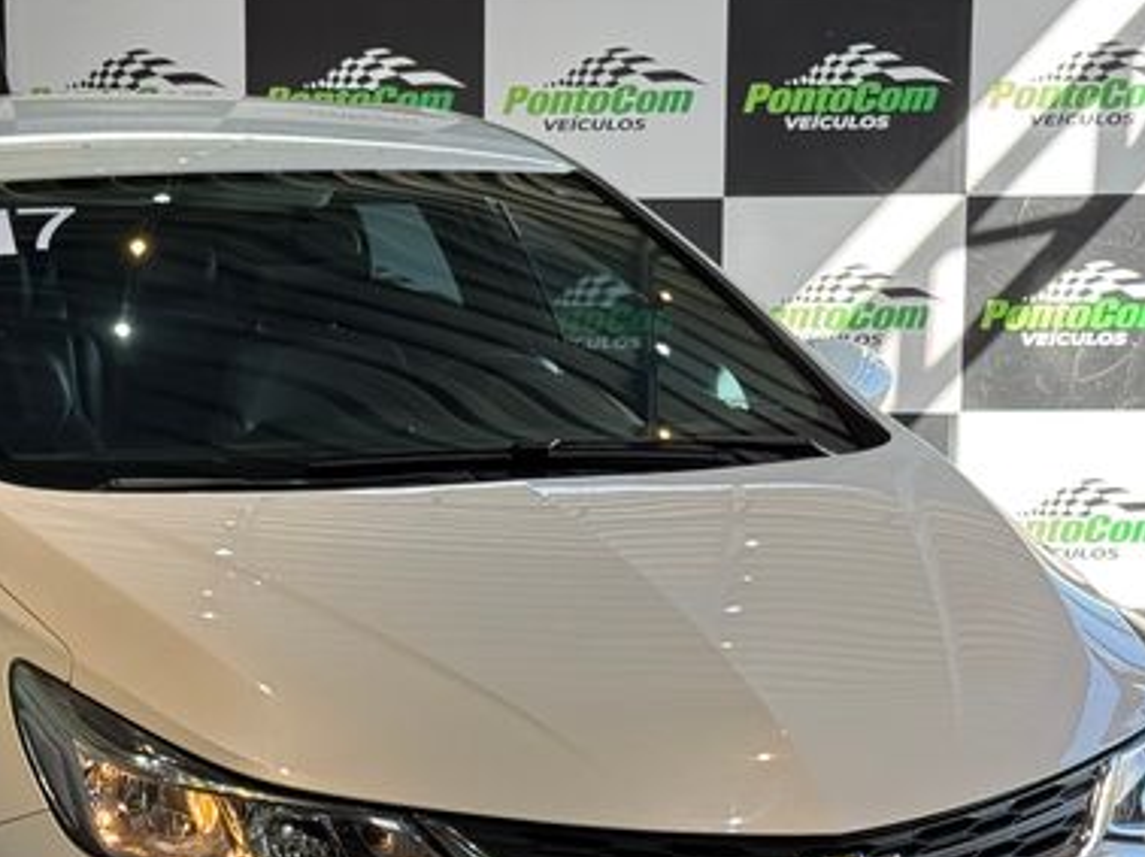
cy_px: 512
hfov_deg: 19.0
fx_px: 3405
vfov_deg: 14.3
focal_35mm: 103
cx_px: 300
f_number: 1.78
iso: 50
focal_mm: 6.76
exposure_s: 1/216
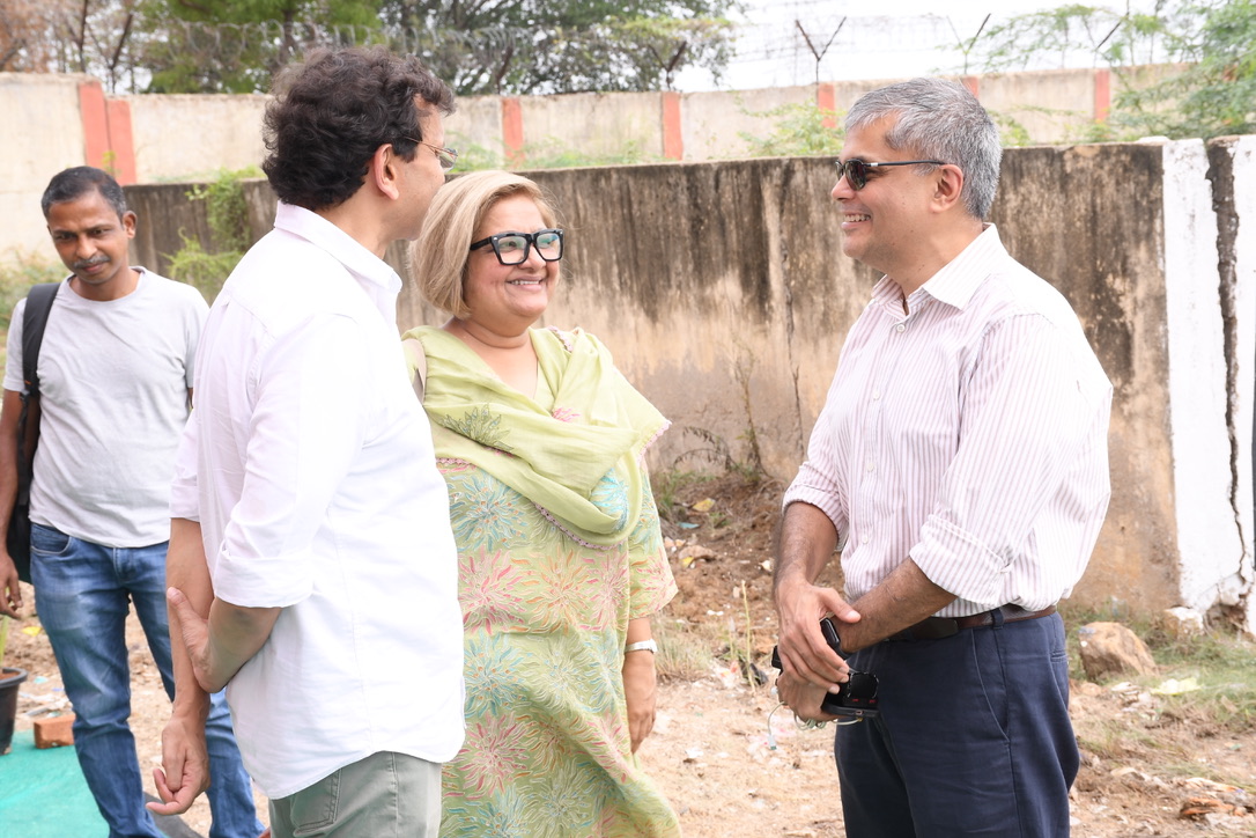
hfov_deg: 30.1
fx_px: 2337
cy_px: 419
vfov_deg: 20.3
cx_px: 628
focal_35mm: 67
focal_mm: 45
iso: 250
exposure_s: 1/125
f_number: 10
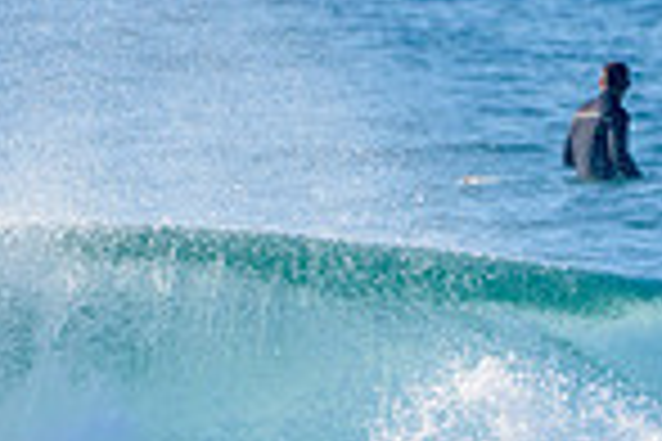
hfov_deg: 0.9
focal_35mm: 2415
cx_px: 198
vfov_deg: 0.6
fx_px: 44406
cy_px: 618
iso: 220
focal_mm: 500
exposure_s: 1/2000
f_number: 5.6
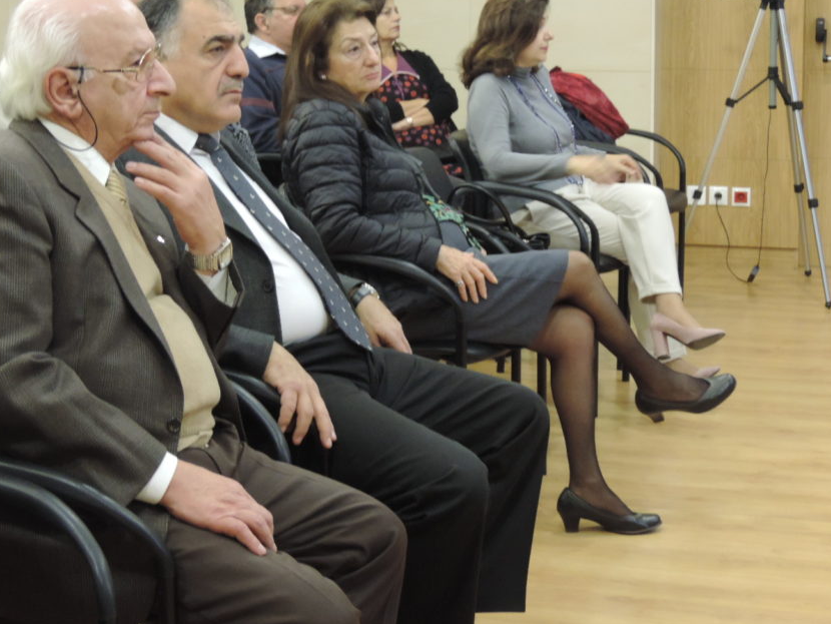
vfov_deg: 19.9
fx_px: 1777
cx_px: 393
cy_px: 250
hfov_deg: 26.3
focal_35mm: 74
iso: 560
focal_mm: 10.7
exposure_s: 1/15
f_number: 3.7
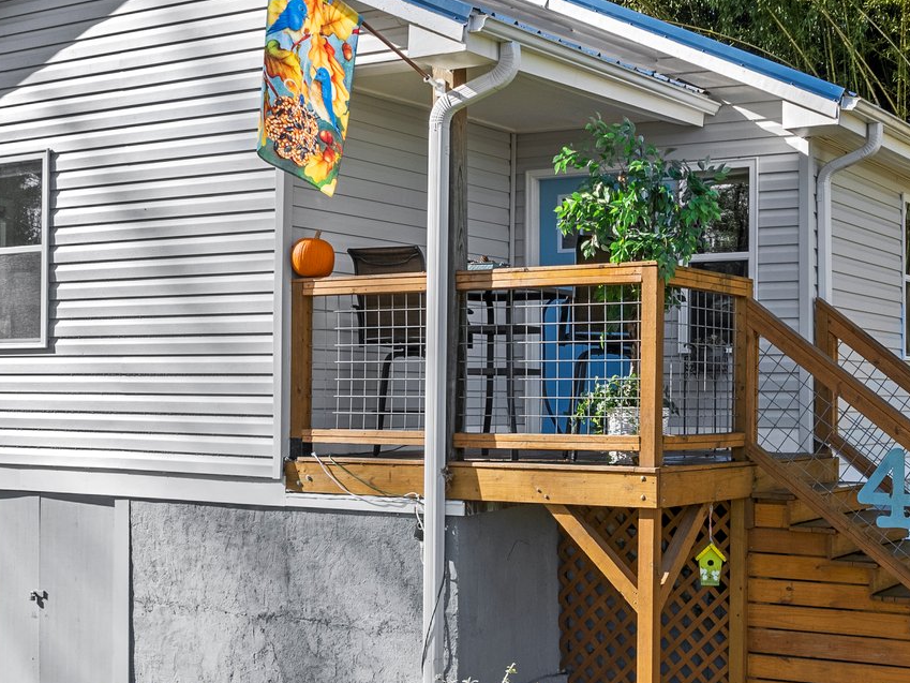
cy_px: 367
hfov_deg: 36.9
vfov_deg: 28.6
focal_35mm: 51
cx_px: 641
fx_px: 1341
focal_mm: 8.38
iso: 100
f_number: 2.8
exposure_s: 1/500
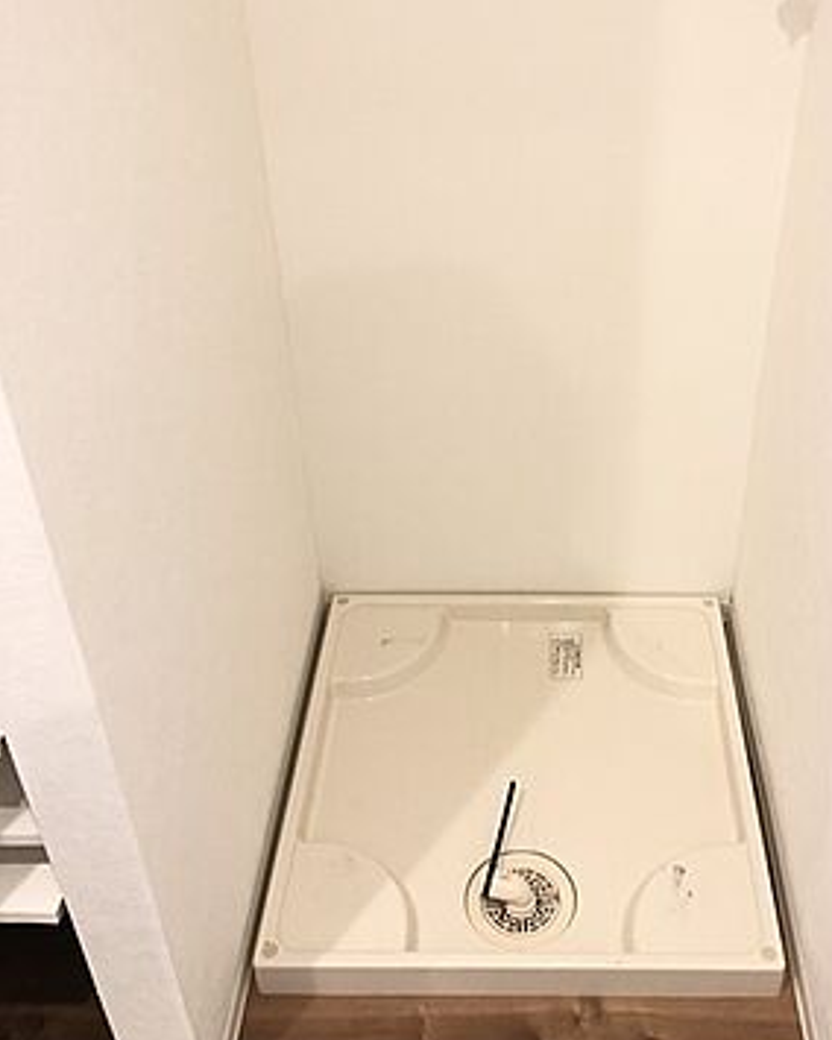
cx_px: 524
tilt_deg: -32.1
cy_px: 416
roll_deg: +0.7
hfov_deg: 39.8
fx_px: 1139
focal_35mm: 37
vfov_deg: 48.8
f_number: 1.8
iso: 50
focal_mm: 3.99
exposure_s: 1/17
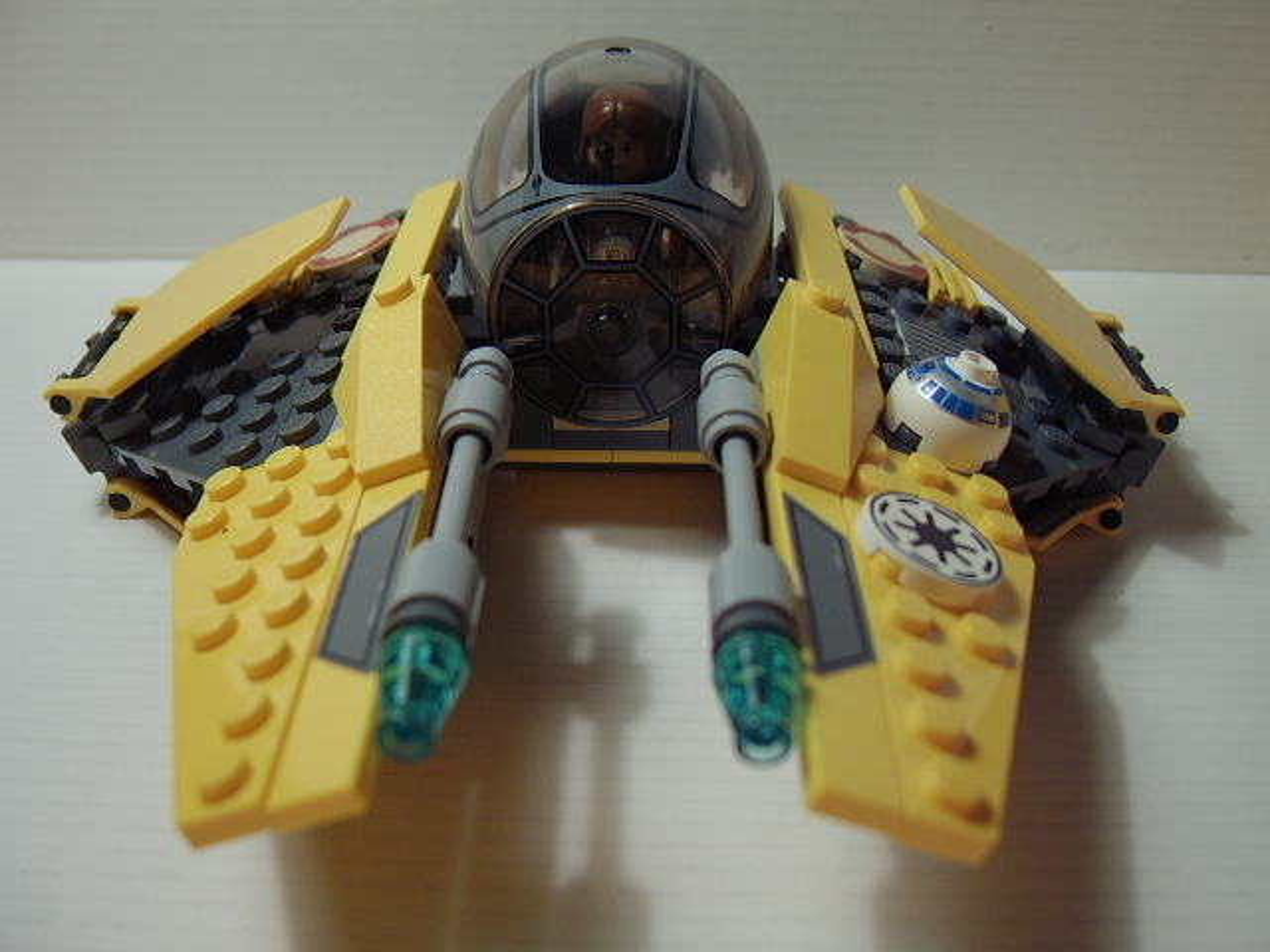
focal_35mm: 31
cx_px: 635
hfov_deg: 58.4
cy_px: 476
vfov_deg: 45.4
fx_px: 1137
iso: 100
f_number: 2.7
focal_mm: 8.13
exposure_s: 1/36
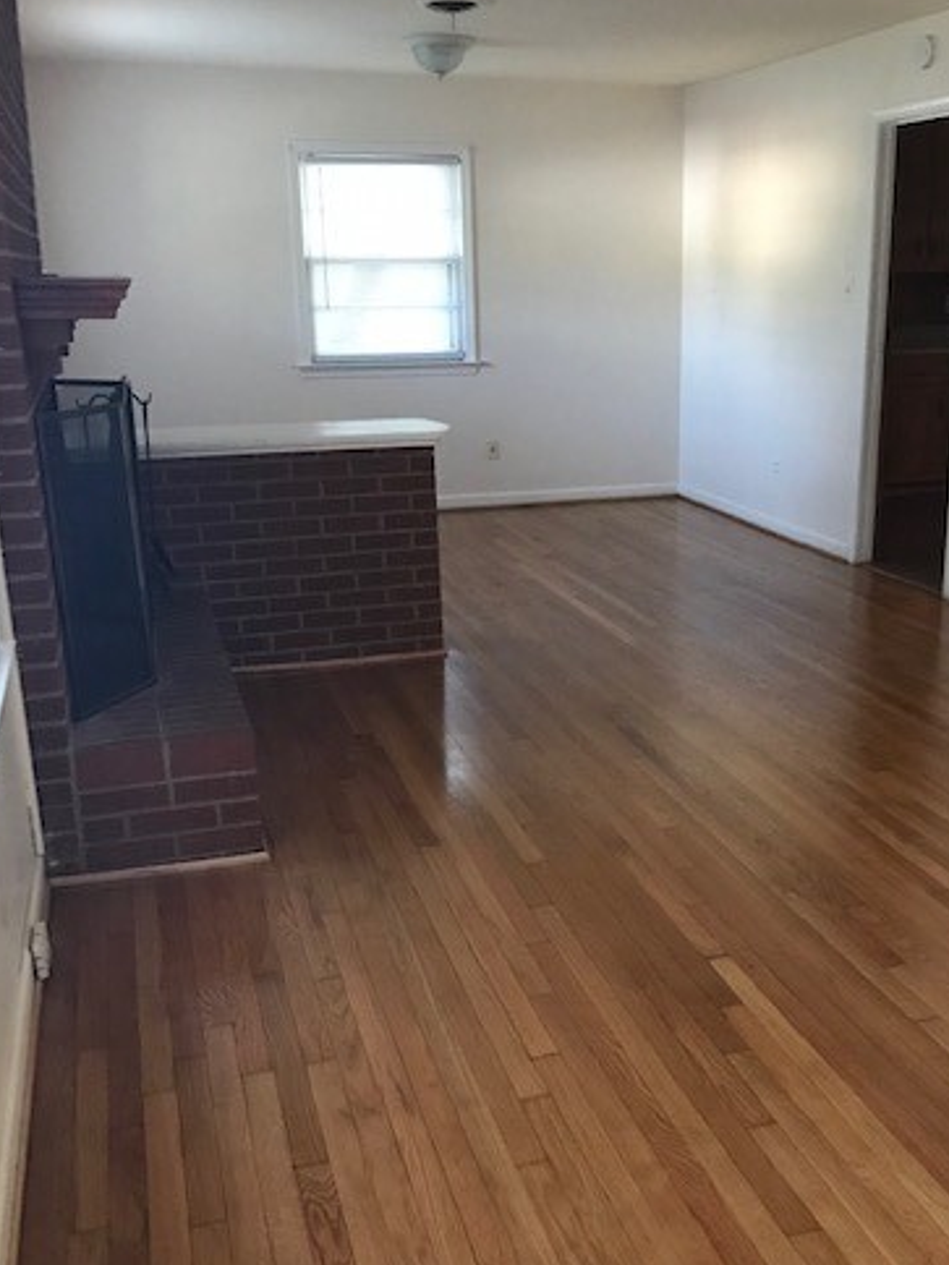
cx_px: 591
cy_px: 669
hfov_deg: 38.4
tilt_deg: -16.9
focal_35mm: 37
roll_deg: +1.2
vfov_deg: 50.1
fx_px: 1352
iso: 100
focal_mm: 3.99
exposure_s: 1/15
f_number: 1.8
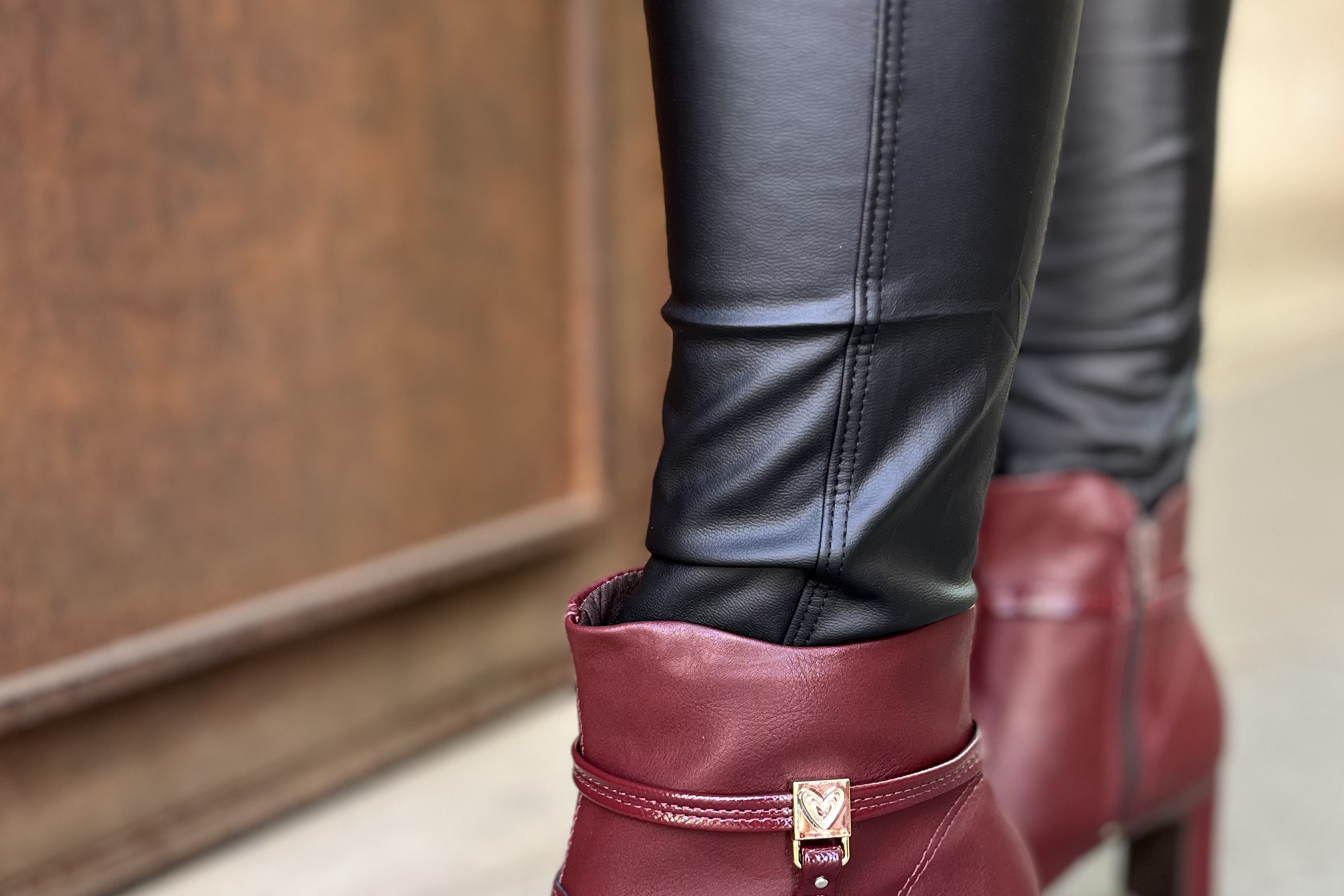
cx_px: 737
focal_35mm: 44
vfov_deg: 30.2
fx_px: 1643
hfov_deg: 44.4
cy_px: 632
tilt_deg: -17.7
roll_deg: +0.4
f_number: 1.6
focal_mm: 5.1
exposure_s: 1/60
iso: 64
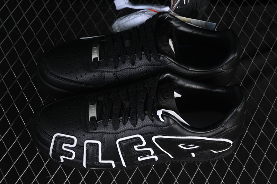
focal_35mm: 75
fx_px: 577
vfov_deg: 18.2
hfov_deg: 27.0
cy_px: 92
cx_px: 138
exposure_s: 1/50
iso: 160
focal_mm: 50
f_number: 6.3
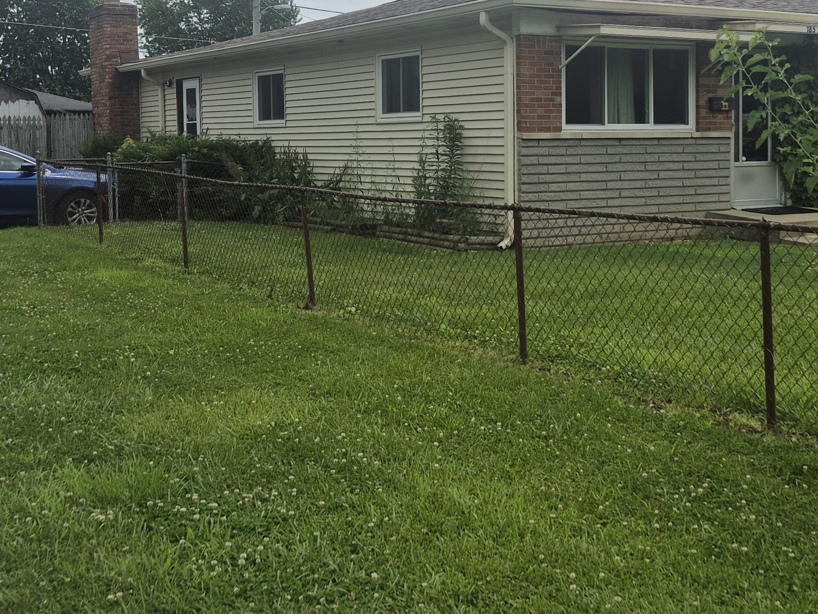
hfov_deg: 38.0
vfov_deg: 28.9
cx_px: 500
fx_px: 1182
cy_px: 199
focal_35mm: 50
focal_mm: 5.4
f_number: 1.8
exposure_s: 1/3392
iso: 25
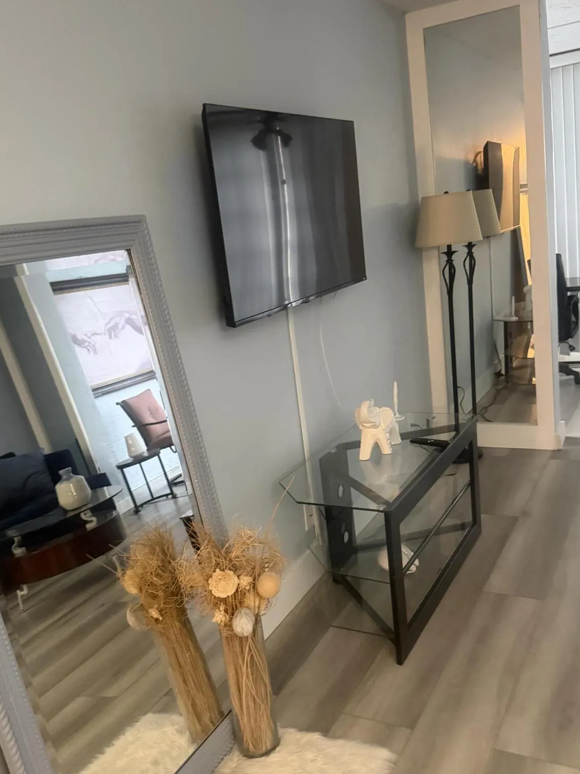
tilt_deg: -15.5
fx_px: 715
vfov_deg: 56.8
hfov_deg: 44.2
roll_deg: +7.7
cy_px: 408
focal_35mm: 32
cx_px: 278
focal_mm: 6.76
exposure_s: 1/60
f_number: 1.78
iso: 800
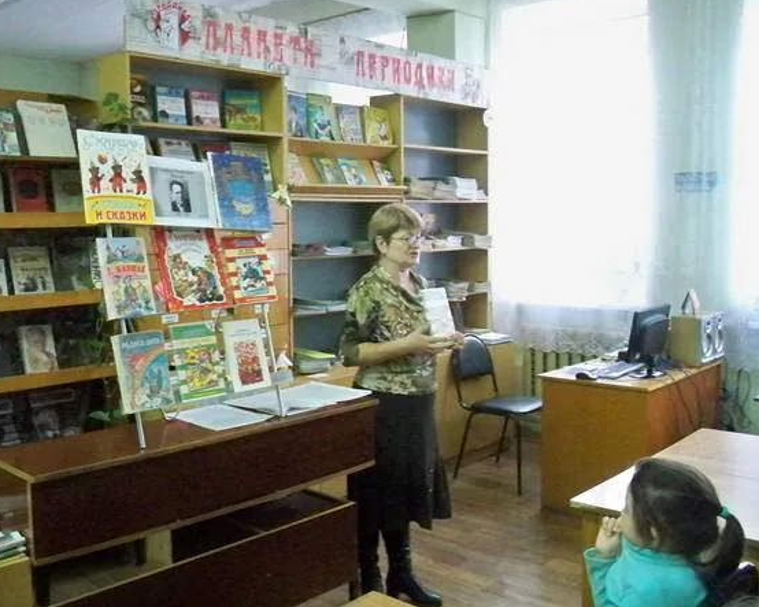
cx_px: 371
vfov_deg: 40.1
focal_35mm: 37
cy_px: 301
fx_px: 831
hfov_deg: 49.1
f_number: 3.1
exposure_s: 1/60
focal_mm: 6.3
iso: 2000
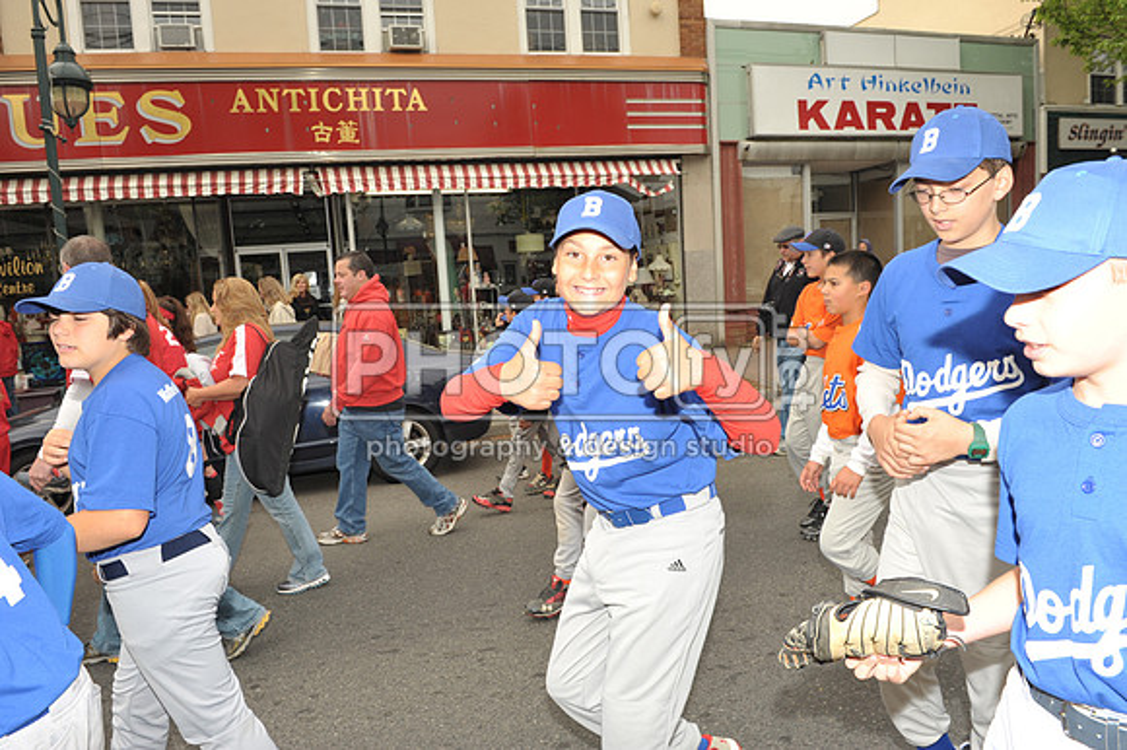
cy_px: 375
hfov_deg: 73.8
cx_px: 564
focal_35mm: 24
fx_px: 751
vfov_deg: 53.1
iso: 400
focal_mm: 24
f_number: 8
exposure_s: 1/250
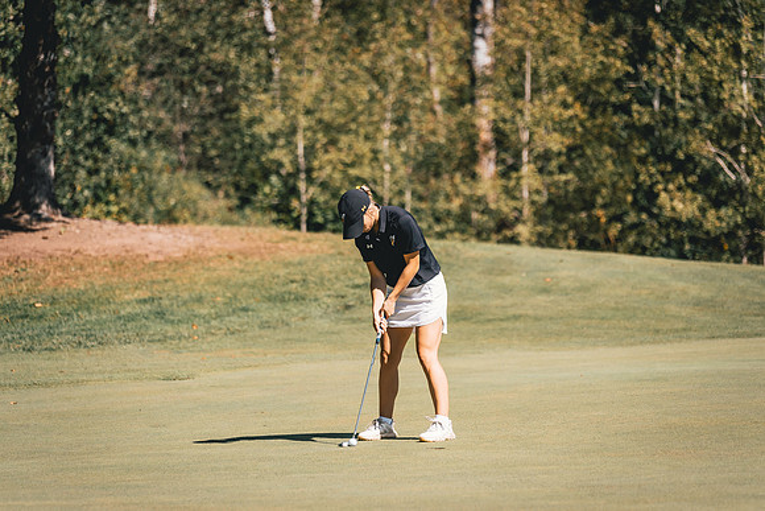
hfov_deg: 10.3
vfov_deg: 6.9
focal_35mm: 199
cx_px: 392
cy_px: 328
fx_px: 4230
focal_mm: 150
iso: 400
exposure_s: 1/5000
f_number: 2.8
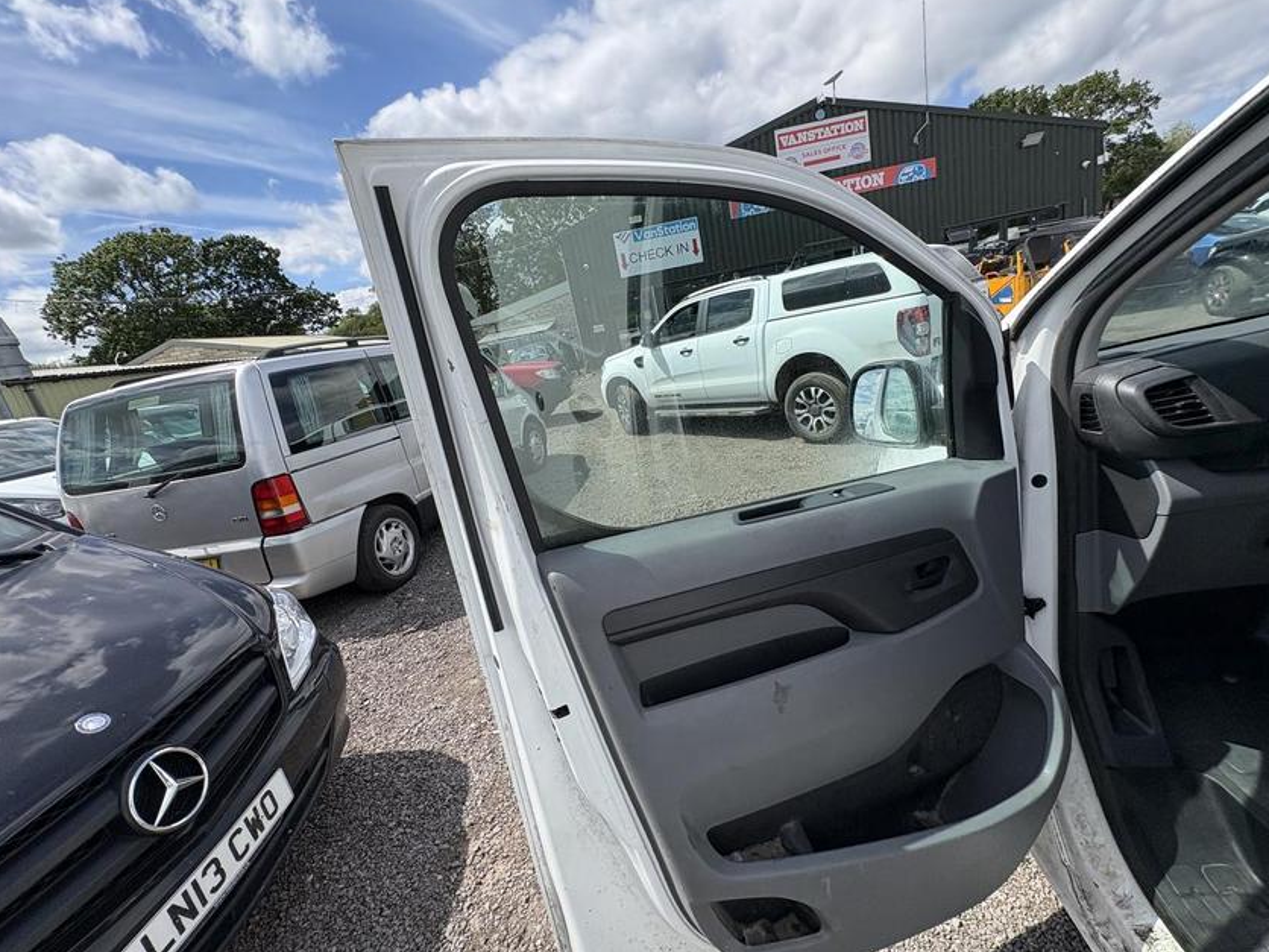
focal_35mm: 15
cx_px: 650
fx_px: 550
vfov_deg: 81.7
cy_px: 471
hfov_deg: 98.2
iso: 50
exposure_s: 1/1506
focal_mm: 2.22
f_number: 2.2
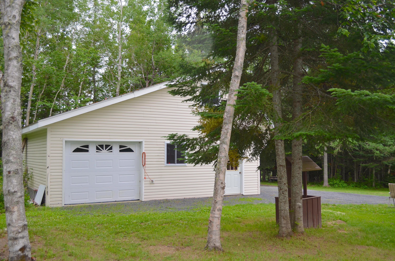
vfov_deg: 36.7
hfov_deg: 53.2
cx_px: 198
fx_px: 394
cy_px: 130
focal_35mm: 36
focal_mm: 24
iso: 110
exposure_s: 1/200
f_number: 4
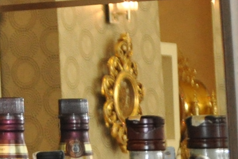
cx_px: -299
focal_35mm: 193
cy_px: -154
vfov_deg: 6.9
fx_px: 1276
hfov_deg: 9.6
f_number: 3.5
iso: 800
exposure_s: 1/60
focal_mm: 18
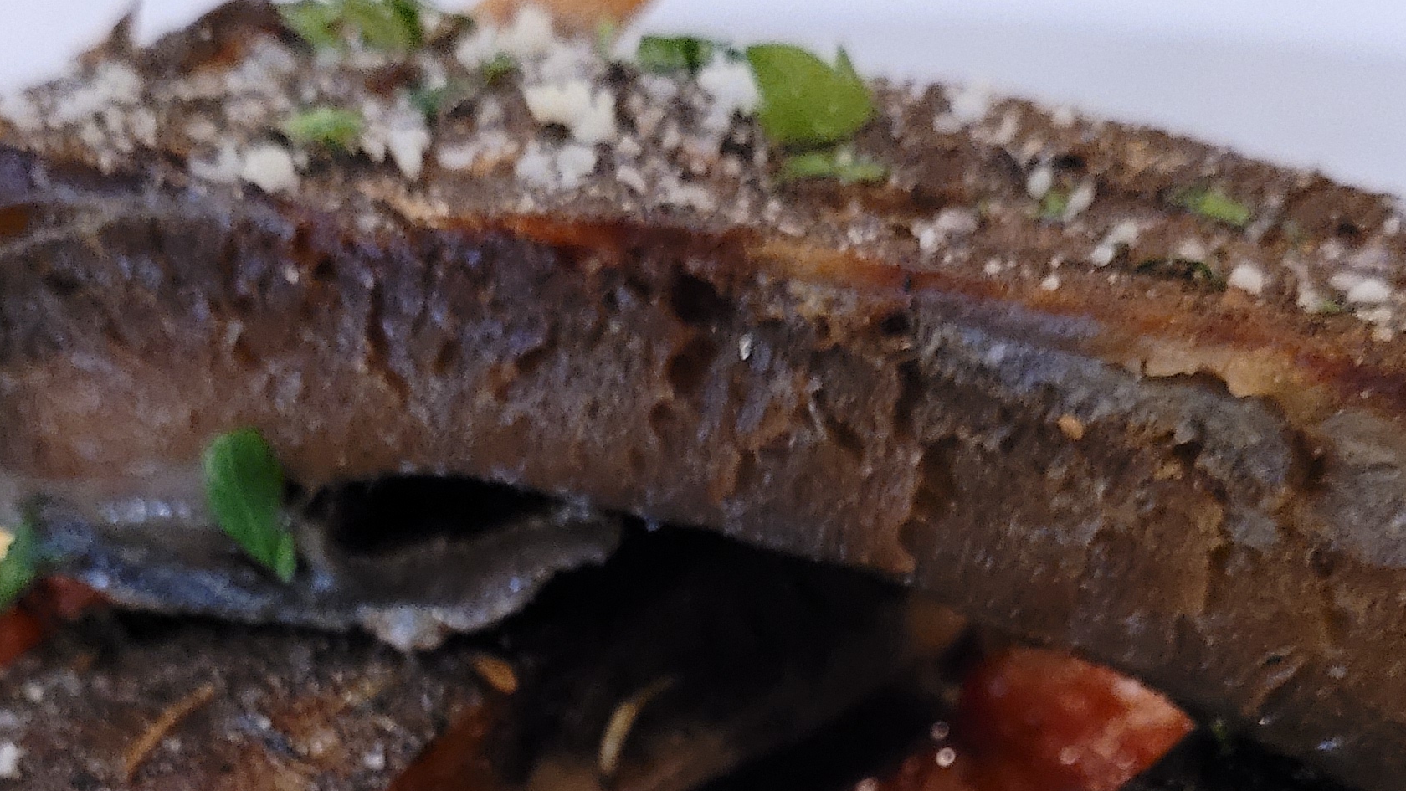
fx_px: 2535
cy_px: 1115
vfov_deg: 16.5
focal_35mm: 68
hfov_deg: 31.0
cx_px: 662
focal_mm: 5.4
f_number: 1.8
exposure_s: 1/24
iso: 1600
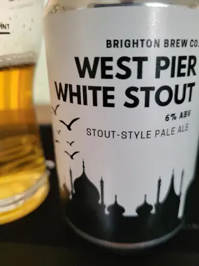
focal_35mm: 26
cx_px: 100
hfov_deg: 53.1
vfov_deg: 67.3
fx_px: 199
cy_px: 133
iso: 800
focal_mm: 5.4
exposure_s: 1/50
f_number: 1.8
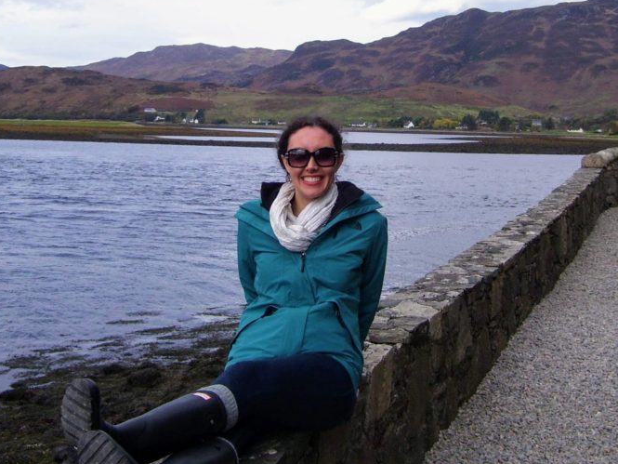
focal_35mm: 57
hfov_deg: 33.8
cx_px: 322
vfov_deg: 25.5
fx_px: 1018
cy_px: 139
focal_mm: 6
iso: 80
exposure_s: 1/500
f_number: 2.7
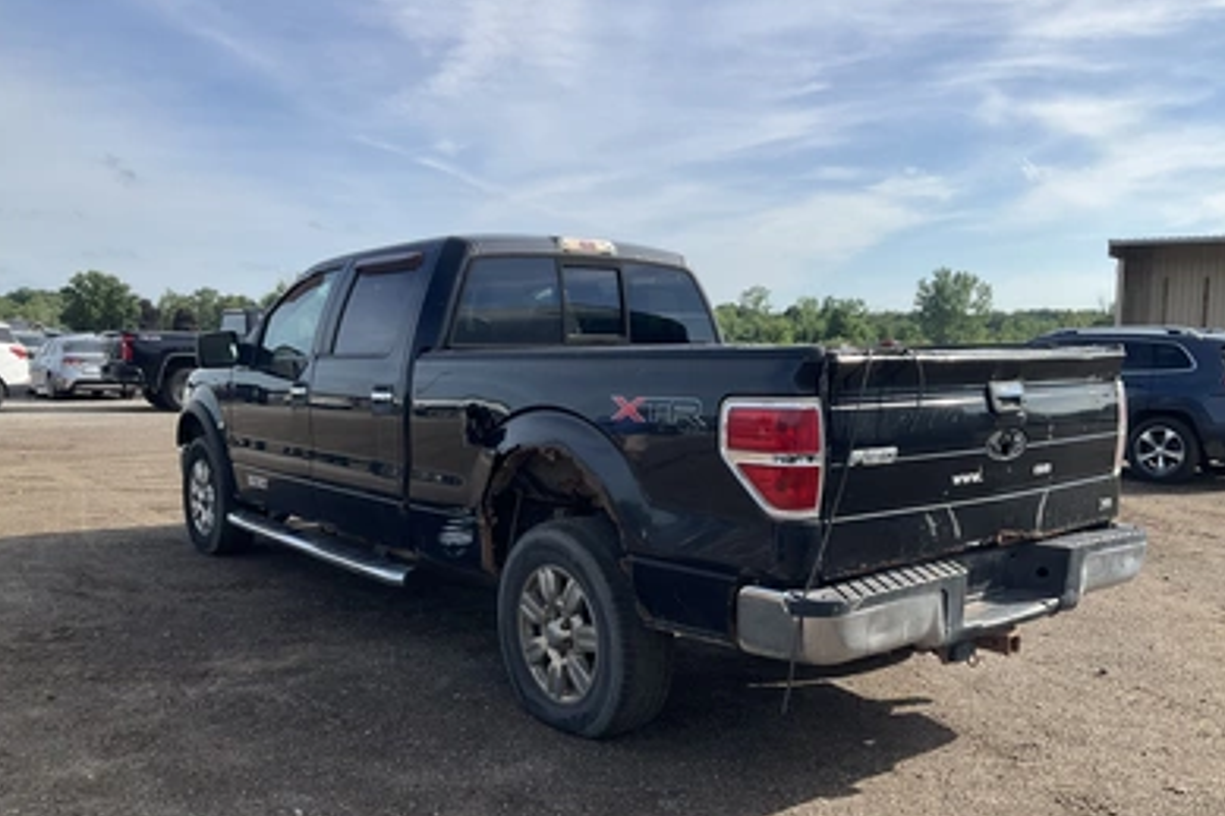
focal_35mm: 31
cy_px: 454
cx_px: 611
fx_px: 1054
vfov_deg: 42.2
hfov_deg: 60.3
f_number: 1.8
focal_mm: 3
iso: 25
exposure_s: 1/1577
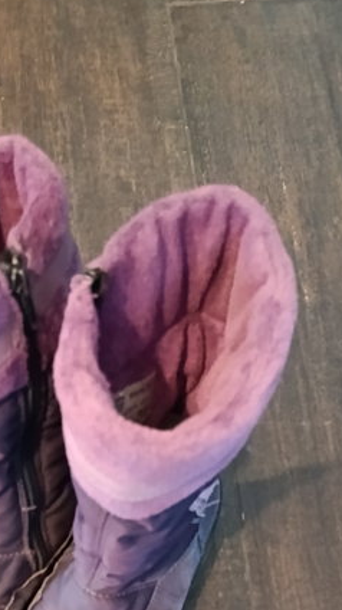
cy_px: 573
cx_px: 82
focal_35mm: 51
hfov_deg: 23.2
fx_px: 824
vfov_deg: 37.4
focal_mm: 5.27
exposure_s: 1/14.3
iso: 6400
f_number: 1.7
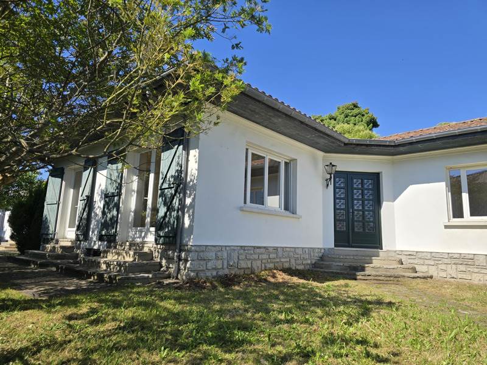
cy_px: 182
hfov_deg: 73.9
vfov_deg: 58.9
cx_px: 244
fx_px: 324
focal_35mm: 23
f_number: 1.7
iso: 12
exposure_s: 1/816
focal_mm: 6.3
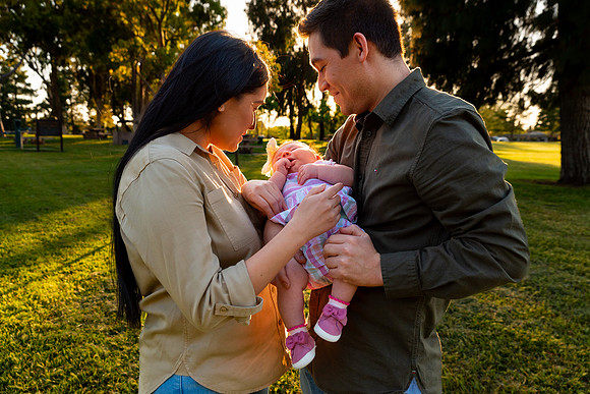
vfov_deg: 42.3
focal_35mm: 31
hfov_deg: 60.3
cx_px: 295
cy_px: 197
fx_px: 508
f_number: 5.6
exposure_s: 1/320
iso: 200
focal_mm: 31
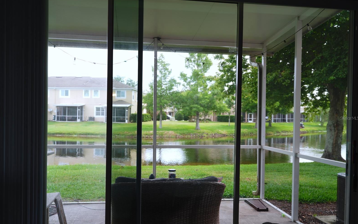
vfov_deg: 38.3
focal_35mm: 33
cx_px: 179
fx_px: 322
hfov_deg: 58.1
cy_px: 118
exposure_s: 1/13
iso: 50
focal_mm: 32
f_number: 6.3
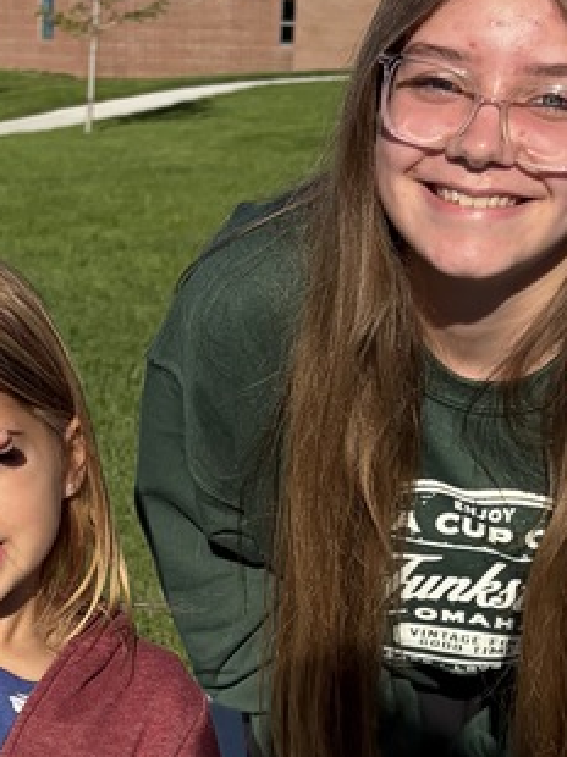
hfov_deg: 17.0
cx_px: 139
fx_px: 1881
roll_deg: -1.3
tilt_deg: -17.6
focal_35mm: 86
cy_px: 632
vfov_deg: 22.4
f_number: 1.6
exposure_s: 1/6329
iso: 64
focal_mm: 5.96
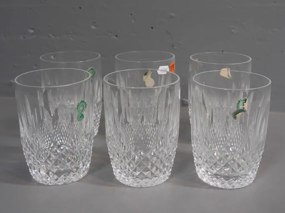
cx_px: 142
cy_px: 106
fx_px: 329
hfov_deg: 46.8
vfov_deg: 36.0
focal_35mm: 40
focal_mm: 20
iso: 2500
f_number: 5
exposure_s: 1/160
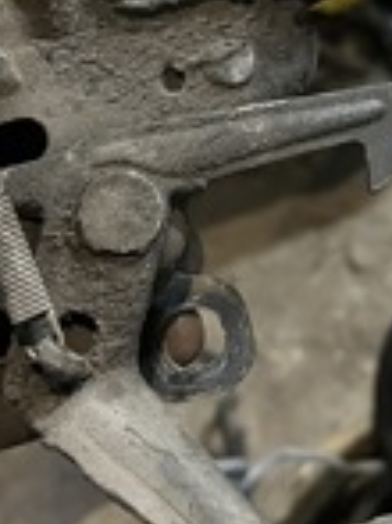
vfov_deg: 22.8
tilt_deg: -69.7
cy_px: 121
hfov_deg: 17.3
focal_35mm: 85
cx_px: 232
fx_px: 1285
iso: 640
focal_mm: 5.1
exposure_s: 1/25
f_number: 1.6
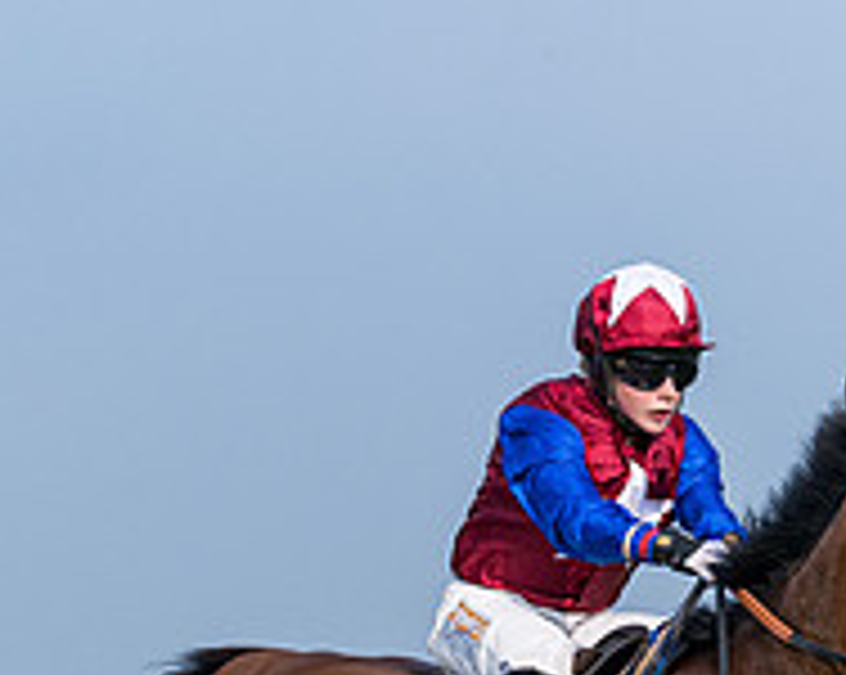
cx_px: 436
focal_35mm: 317
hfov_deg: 6.1
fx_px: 7929
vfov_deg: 4.8
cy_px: 918
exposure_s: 1/4000
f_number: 4
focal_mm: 70
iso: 400
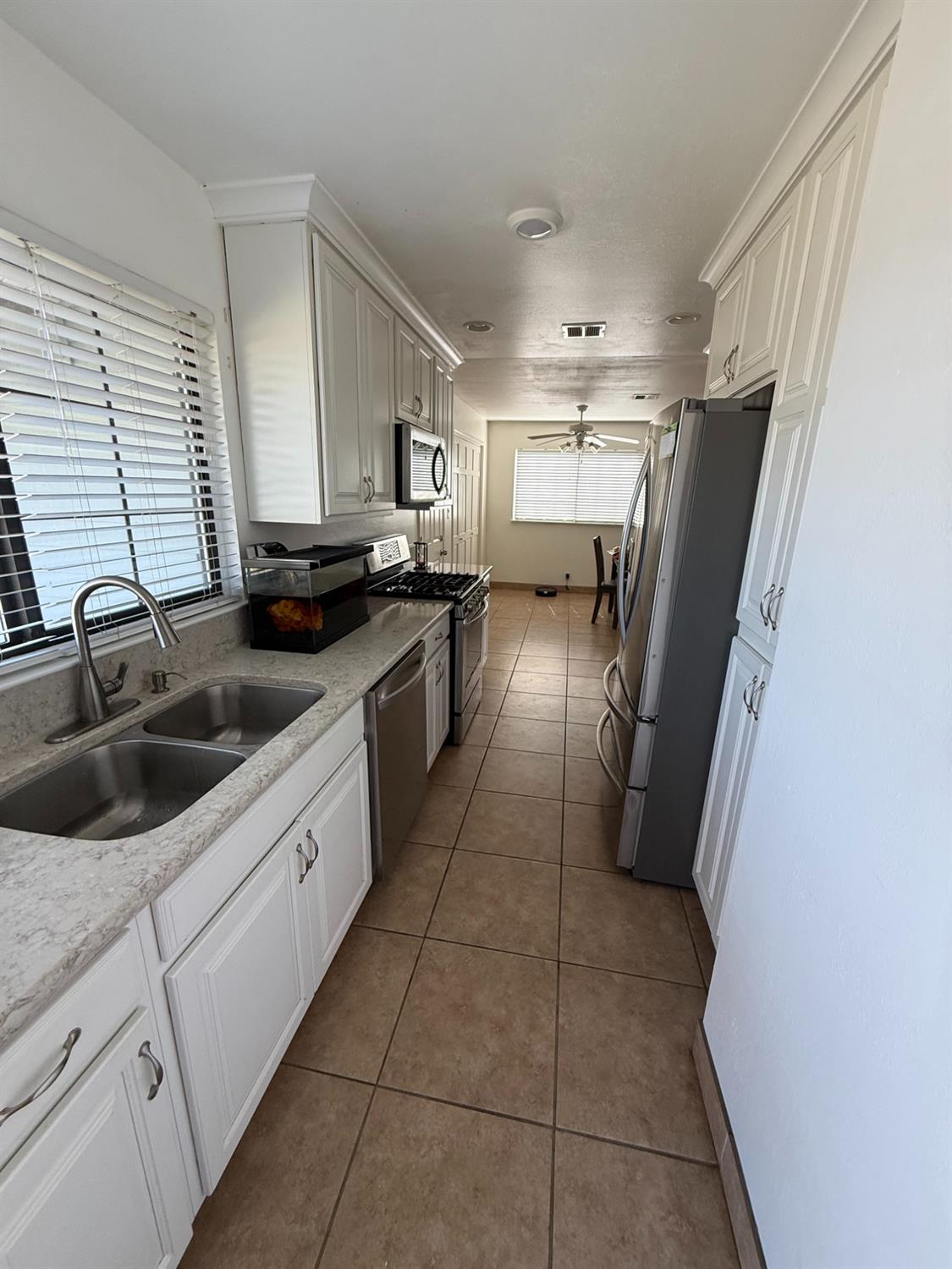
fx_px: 513
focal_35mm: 14
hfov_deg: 85.7
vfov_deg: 102.1
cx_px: 476
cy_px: 634
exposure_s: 1/99
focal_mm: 2.22
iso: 125
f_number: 2.2
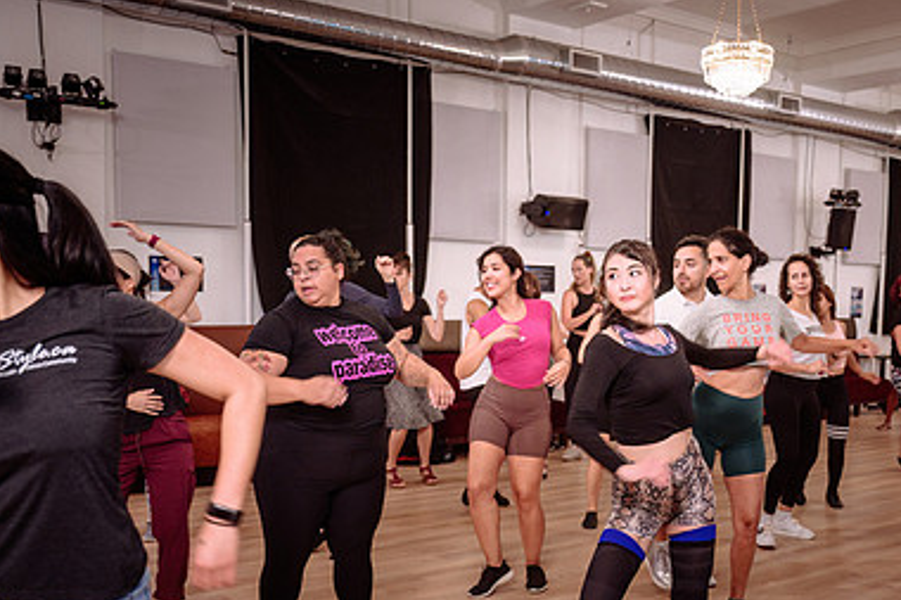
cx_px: 564
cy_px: 400
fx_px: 1051
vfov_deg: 31.6
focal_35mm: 42
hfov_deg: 46.0
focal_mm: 27.5
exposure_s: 1/100
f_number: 2.8
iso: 800
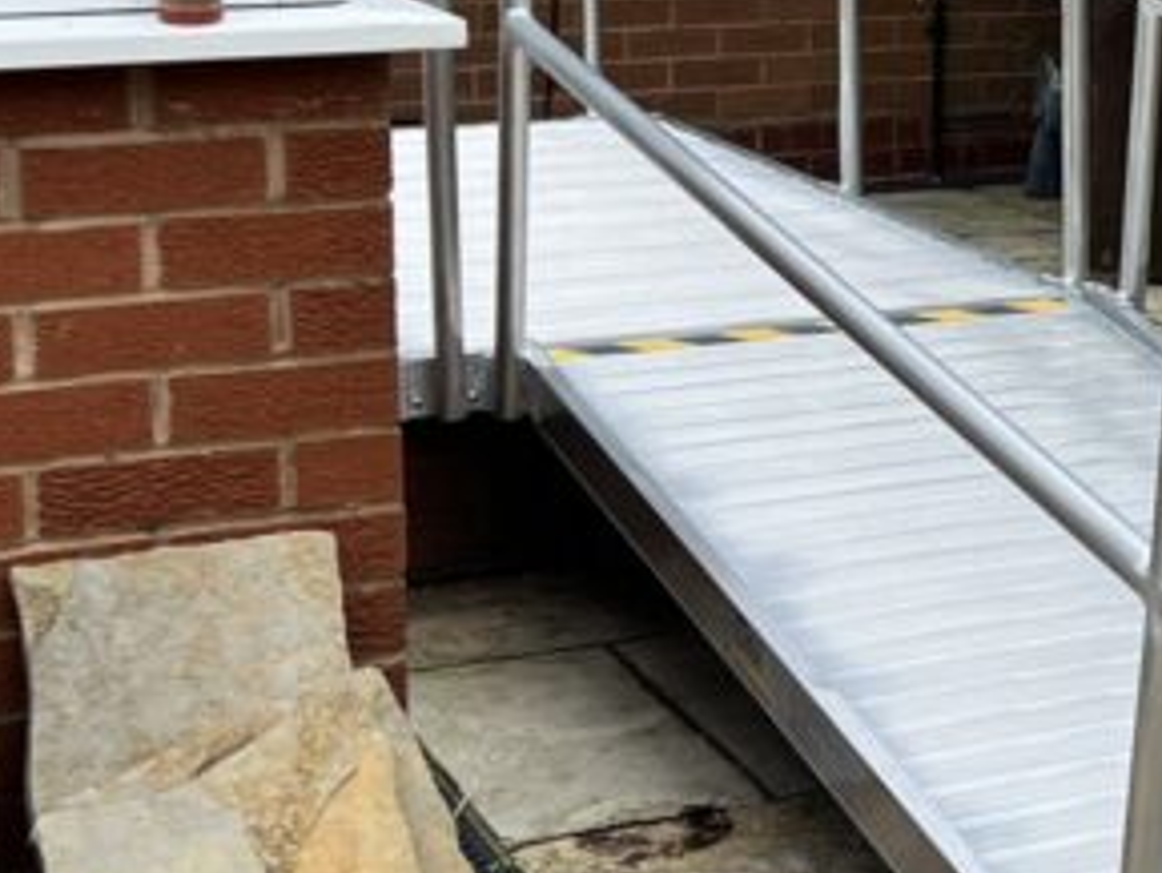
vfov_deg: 15.9
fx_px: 3090
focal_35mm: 92
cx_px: 1198
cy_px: 149
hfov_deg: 20.5
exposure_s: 1/1779
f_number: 1.5
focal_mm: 5.7
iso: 50
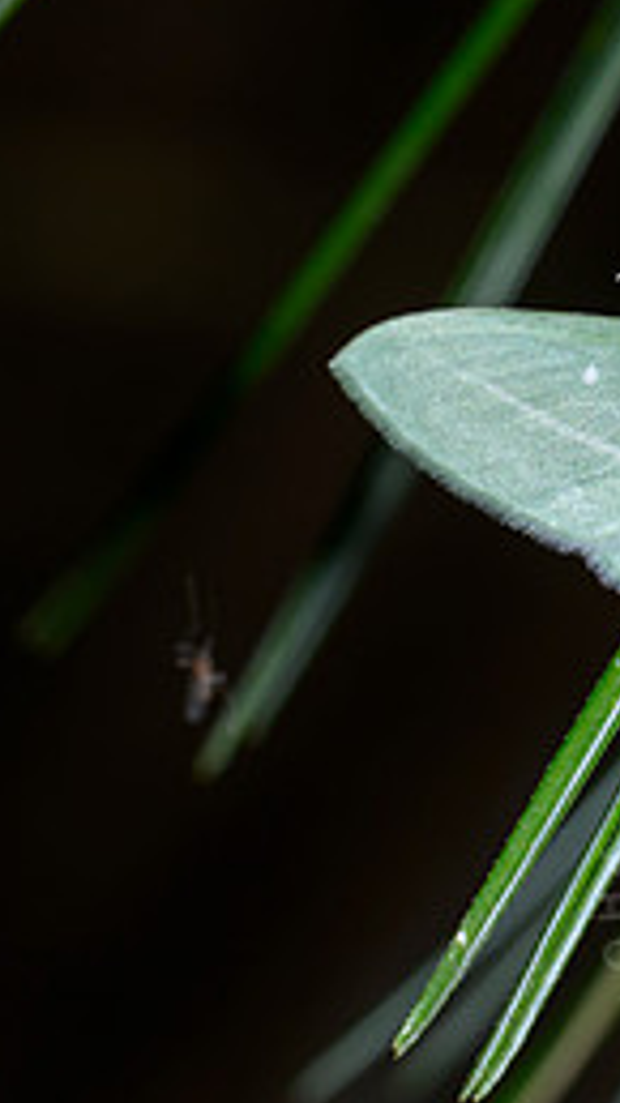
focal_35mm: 350
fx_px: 10236
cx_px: 851
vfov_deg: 6.2
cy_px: 494
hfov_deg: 3.5
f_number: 16
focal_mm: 105
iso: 64
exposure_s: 1/250
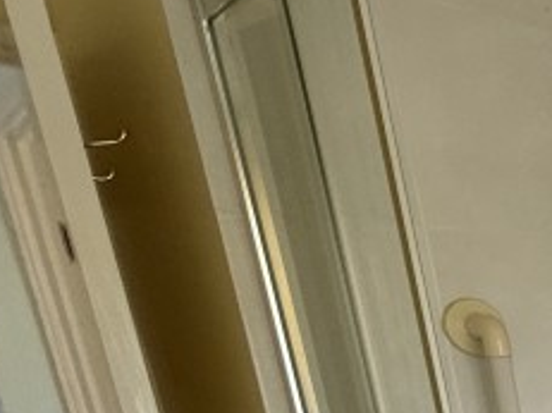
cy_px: 649
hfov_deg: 18.2
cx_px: 1149
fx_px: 988
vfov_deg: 19.9
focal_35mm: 62
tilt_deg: -15.5
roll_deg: +0.3
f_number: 2.2
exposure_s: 1/99
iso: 80
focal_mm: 2.22
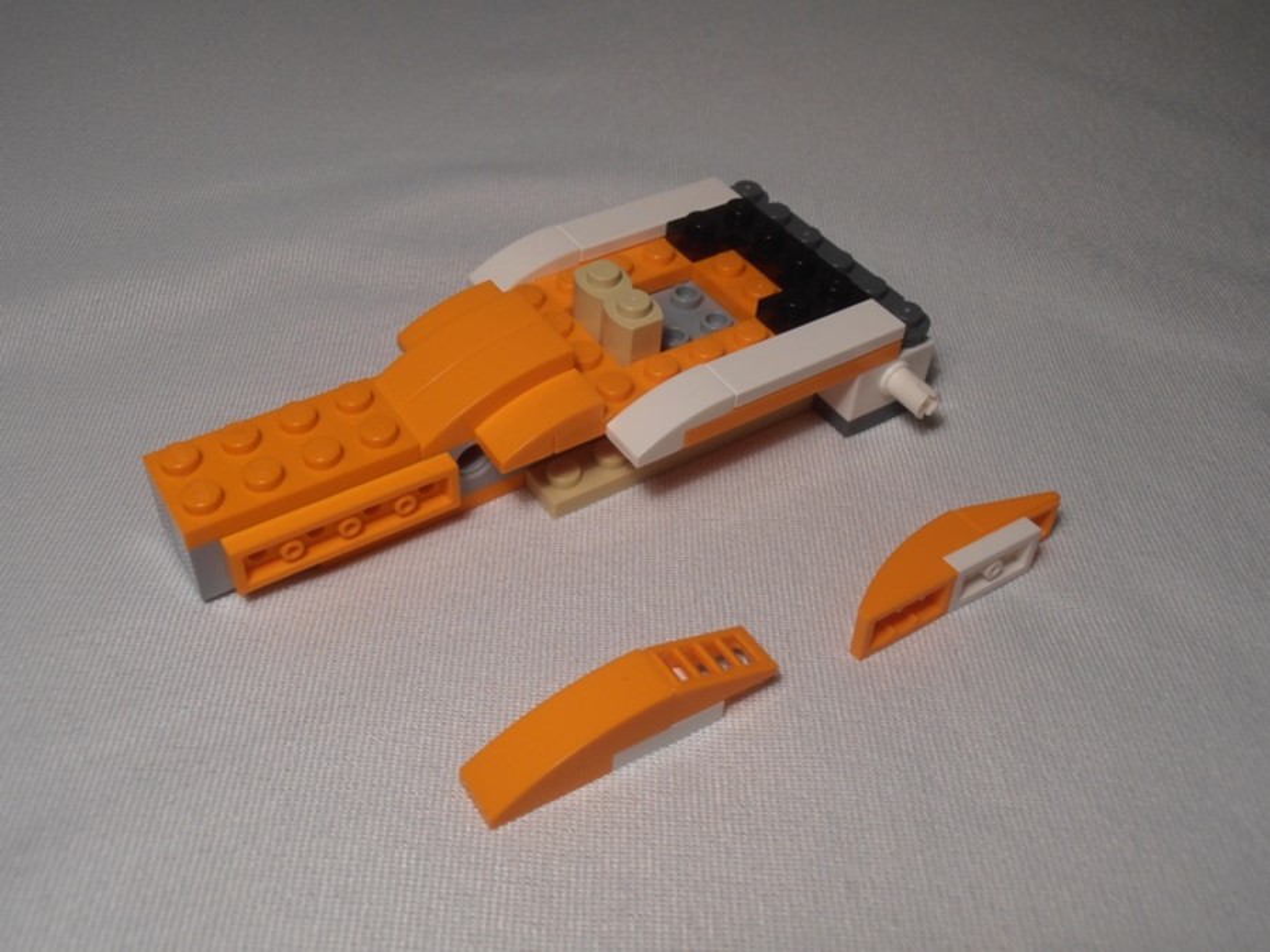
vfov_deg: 38.7
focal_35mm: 37
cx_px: 635
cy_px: 476
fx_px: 1357
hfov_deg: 50.1
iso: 80
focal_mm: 6.61
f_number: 3.9
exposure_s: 1/60
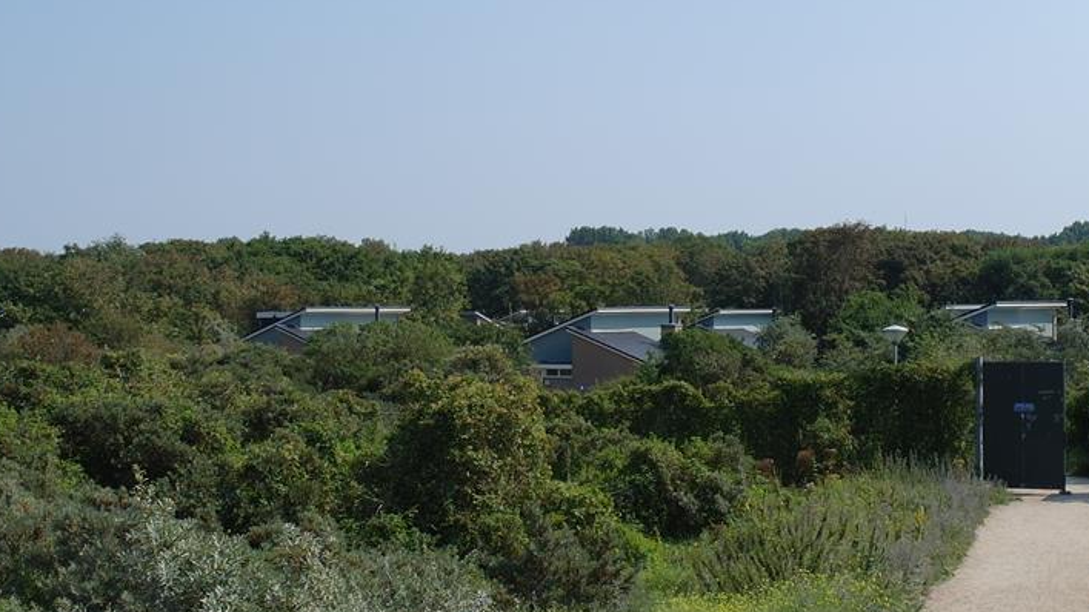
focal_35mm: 71
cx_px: 620
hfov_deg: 29.7
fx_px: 2050
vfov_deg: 17.0
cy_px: 267
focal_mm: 20
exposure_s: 1/125
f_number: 10
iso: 100
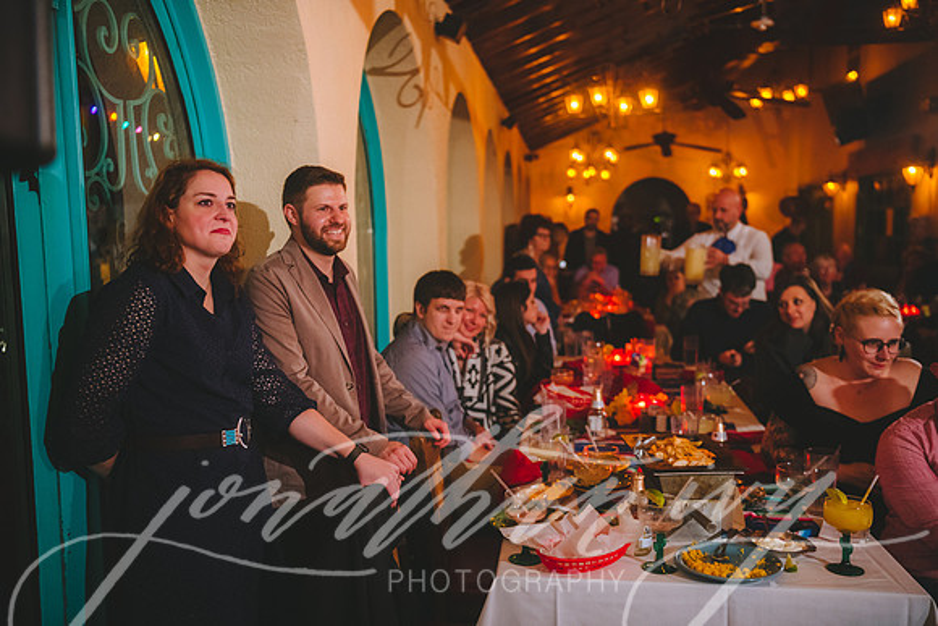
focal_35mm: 36
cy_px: 313
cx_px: 469
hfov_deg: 53.1
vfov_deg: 36.9
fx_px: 938
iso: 1250
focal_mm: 36
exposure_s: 1/80
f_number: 2.8
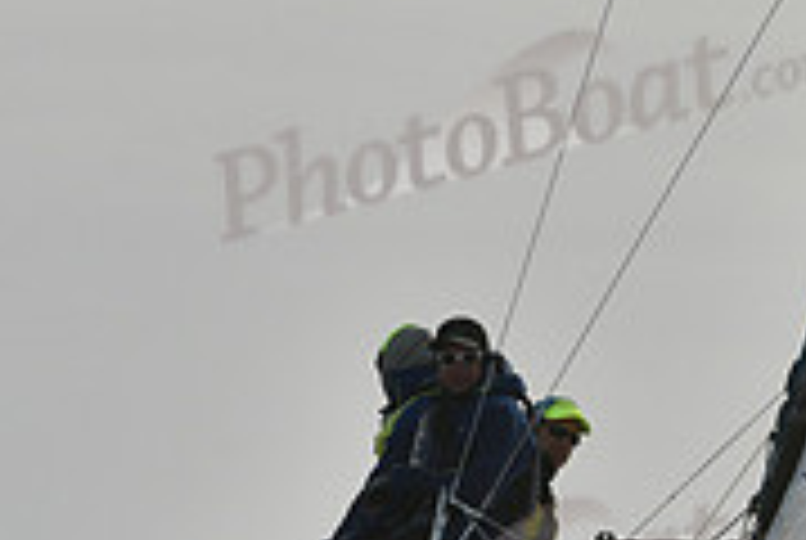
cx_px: 1085
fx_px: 14509
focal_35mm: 647
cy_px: 295
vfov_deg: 2.1
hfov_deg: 3.2
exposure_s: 1/1600
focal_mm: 200
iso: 320
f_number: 8
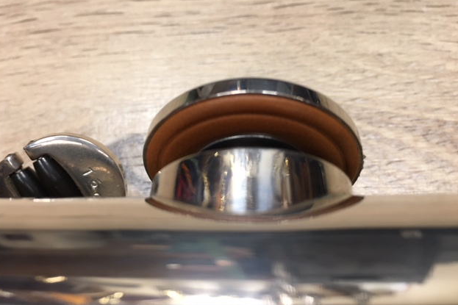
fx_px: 394
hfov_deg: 60.3
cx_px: 227
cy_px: 137
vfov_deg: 42.3
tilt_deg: -68.0
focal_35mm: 31
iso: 125
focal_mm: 4.15
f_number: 2.2
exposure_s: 1/33
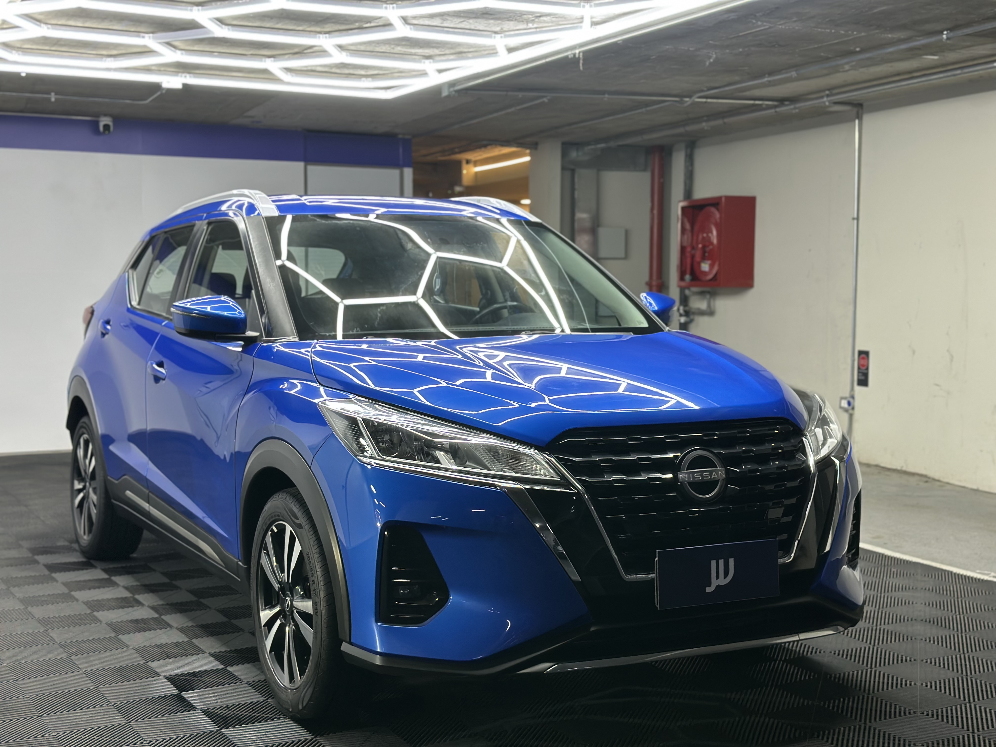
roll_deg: +0.3
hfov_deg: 39.7
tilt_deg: -3.9
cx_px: 498
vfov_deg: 30.3
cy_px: 374
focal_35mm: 48
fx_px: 1381
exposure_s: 1/50
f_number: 1.78
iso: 80
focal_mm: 6.86
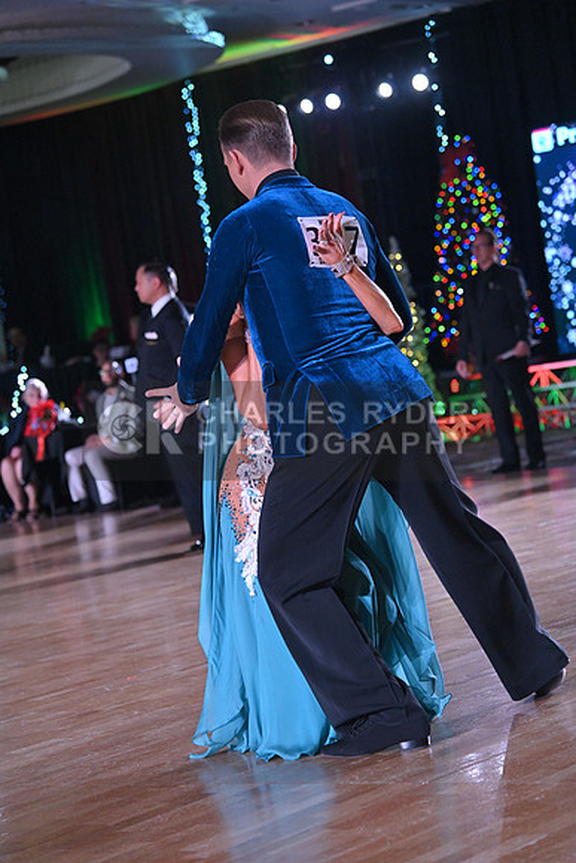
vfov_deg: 20.8
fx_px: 2350
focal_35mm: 98
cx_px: 288
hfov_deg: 14.0
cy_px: 432
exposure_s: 1/400
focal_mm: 98
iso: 4000
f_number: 5
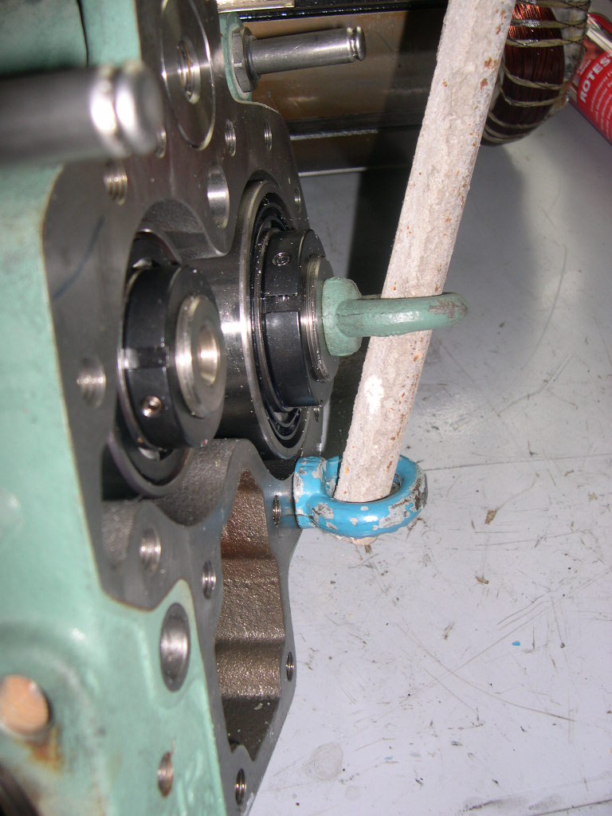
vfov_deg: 49.0
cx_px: 306
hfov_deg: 37.7
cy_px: 408
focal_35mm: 38
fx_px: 896
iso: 100
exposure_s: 1/60
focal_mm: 8
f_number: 2.8
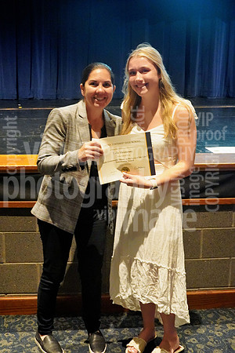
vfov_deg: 38.9
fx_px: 499
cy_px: 176
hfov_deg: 26.5
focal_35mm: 51
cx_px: 118
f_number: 6.3
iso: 12800
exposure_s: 1/50
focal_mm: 34
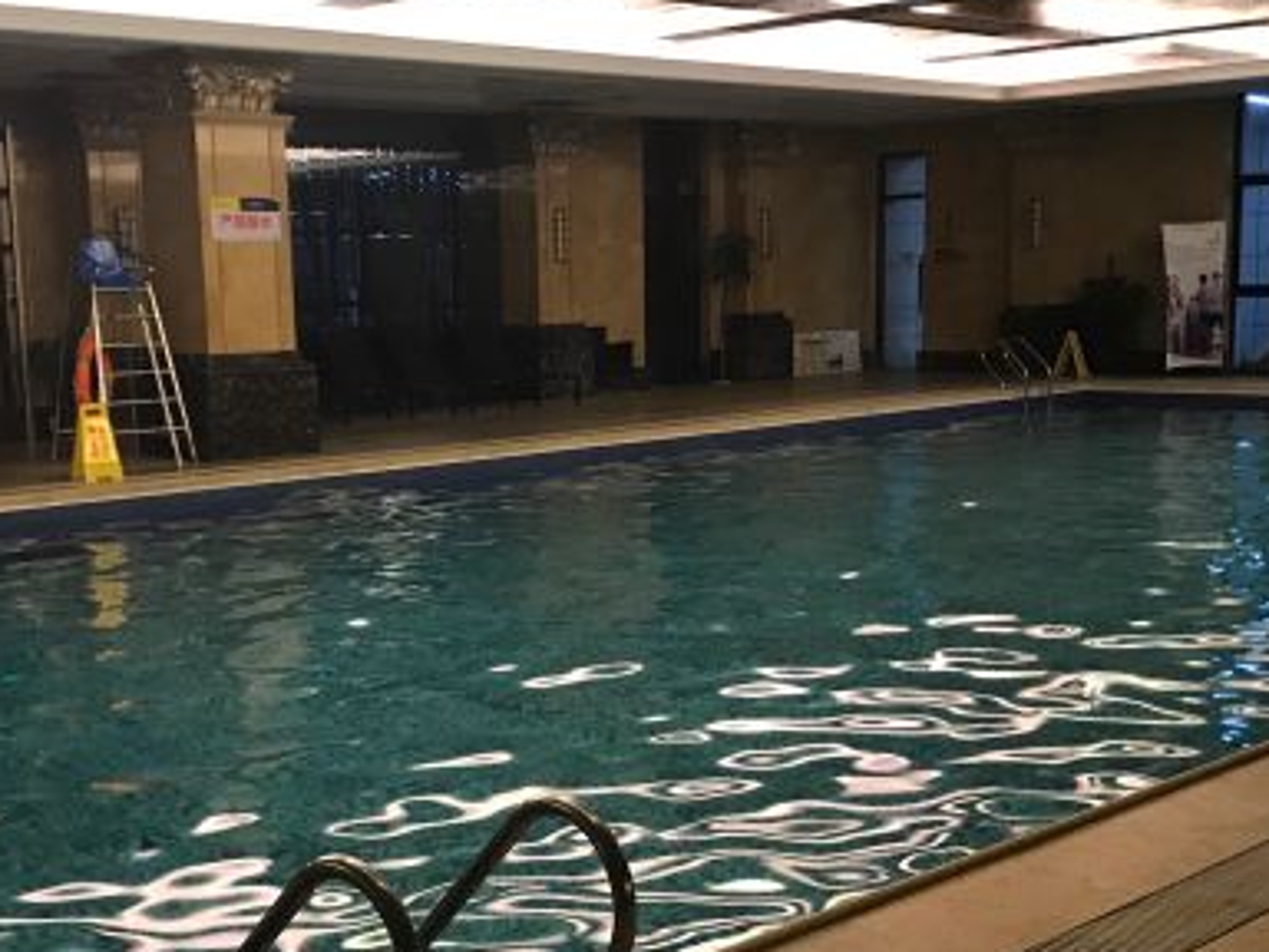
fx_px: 1870
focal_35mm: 51
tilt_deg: -9.2
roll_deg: -0.6
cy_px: 613
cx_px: 539
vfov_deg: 28.4
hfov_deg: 37.4
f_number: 1.8
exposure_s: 1/17
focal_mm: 3.99
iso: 64
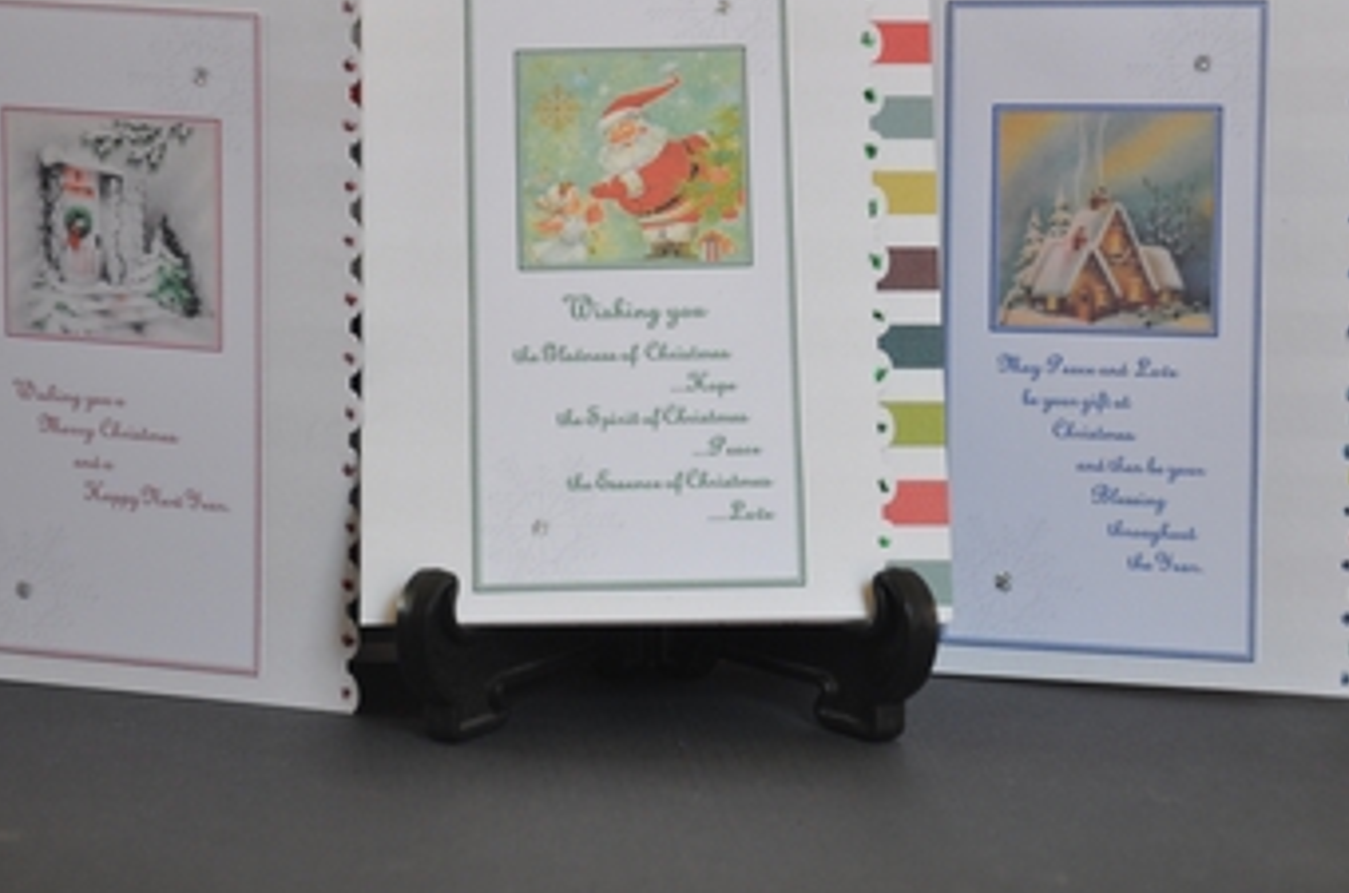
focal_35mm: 115
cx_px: 647
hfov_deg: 17.8
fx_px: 4299
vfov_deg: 11.8
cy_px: 337
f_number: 5
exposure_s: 1/60
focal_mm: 58
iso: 560
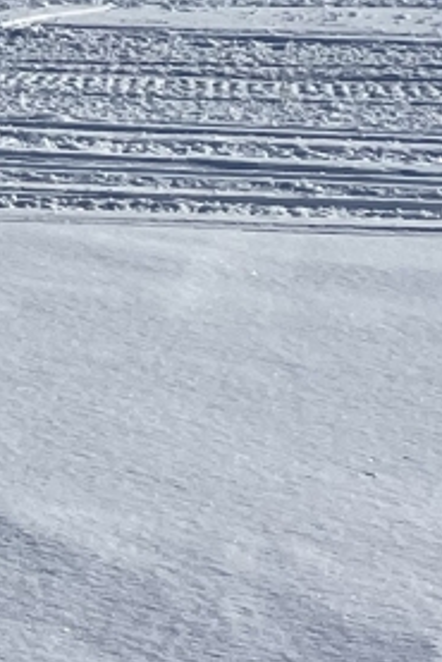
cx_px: -1058
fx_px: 2869
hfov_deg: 7.4
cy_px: -320
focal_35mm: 156
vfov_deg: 12.5
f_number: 1.6
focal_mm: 5.1
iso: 50
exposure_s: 1/11905
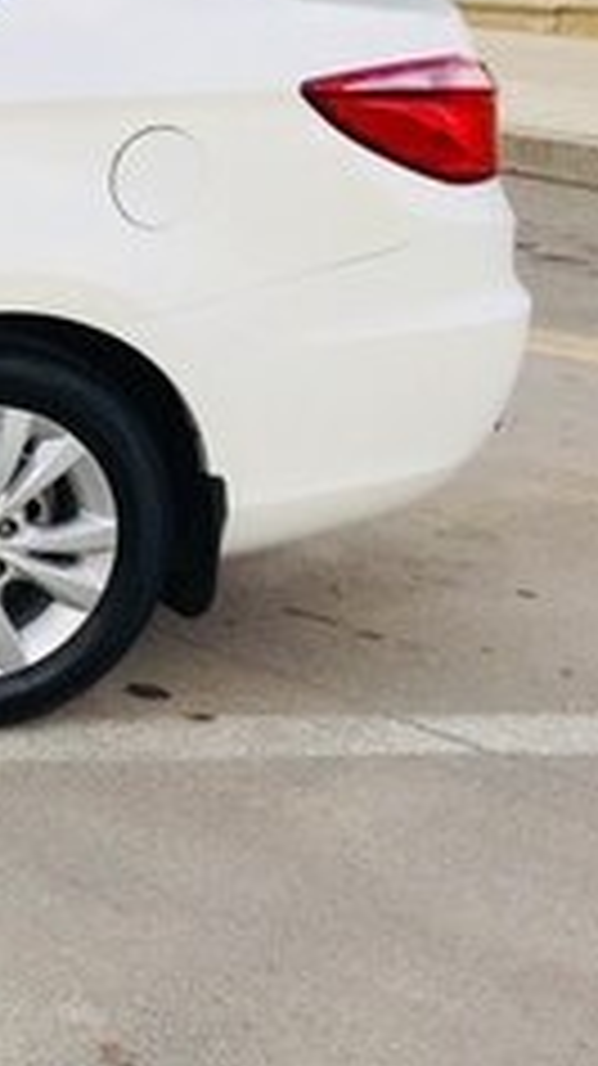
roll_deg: -0.9
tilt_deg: -13.0
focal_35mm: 88
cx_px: -841
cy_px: 394
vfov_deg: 24.1
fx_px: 2485
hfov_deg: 11.4
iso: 32
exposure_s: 1/760
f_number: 2.2
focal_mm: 4.15
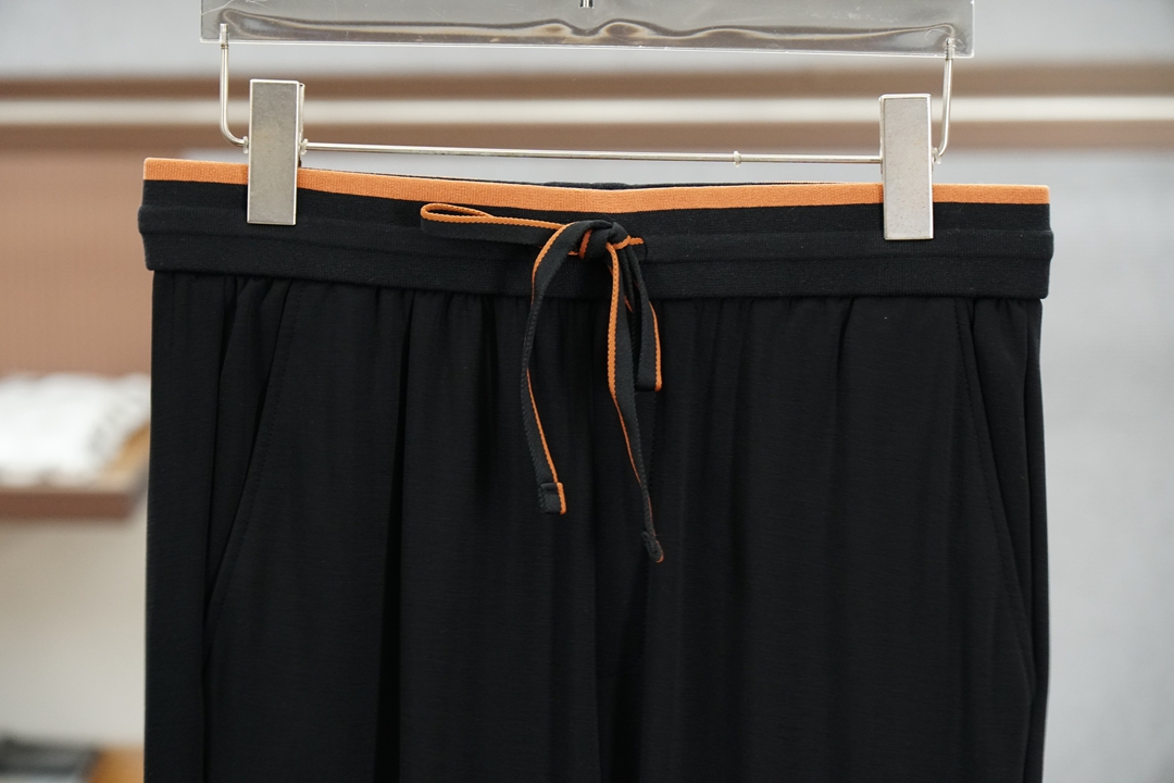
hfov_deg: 19.5
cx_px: 587
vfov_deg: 13.0
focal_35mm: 105
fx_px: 3424
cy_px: 392
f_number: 4
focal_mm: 70
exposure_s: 1/80
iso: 1600
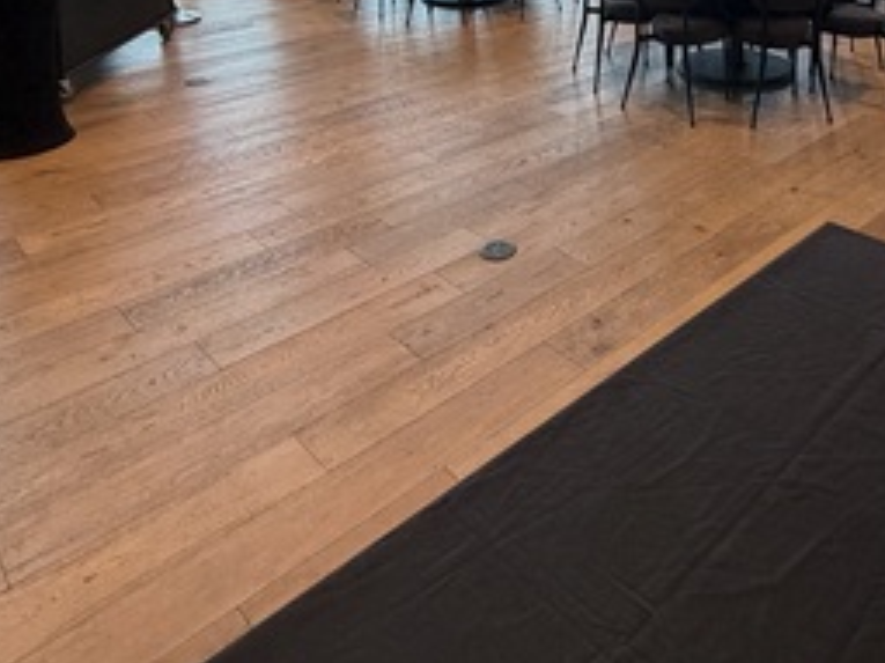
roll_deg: -0.8
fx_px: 843
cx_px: 625
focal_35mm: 33
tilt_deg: -5.5
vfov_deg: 35.5
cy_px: -97
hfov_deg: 53.7
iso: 160
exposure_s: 1/120
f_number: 2.2
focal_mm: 2.22
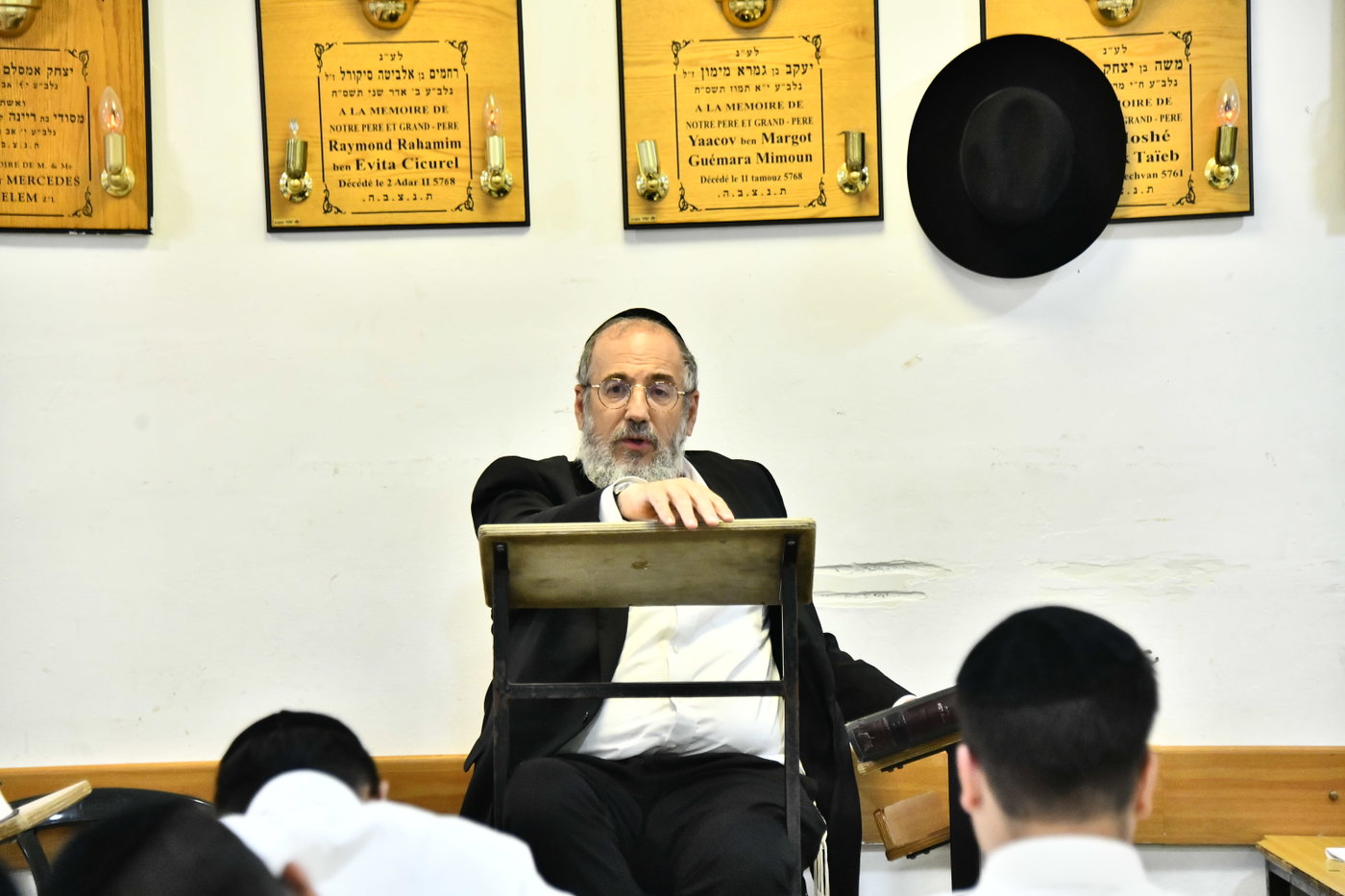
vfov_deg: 10.2
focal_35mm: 135
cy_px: 448
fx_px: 5043
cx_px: 672
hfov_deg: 15.2
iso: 5000
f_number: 5.6
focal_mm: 135
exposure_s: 1/160
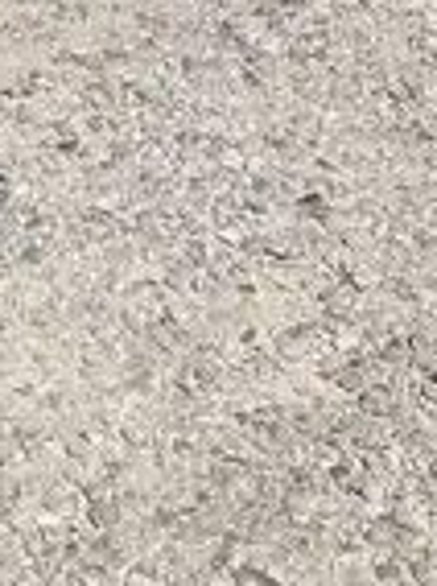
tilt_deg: -12.1
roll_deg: +1.9
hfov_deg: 9.3
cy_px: -832
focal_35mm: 145
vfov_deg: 11.3
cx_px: -540
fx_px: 2448
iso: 32
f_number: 1.8
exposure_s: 1/2857
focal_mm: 3.99
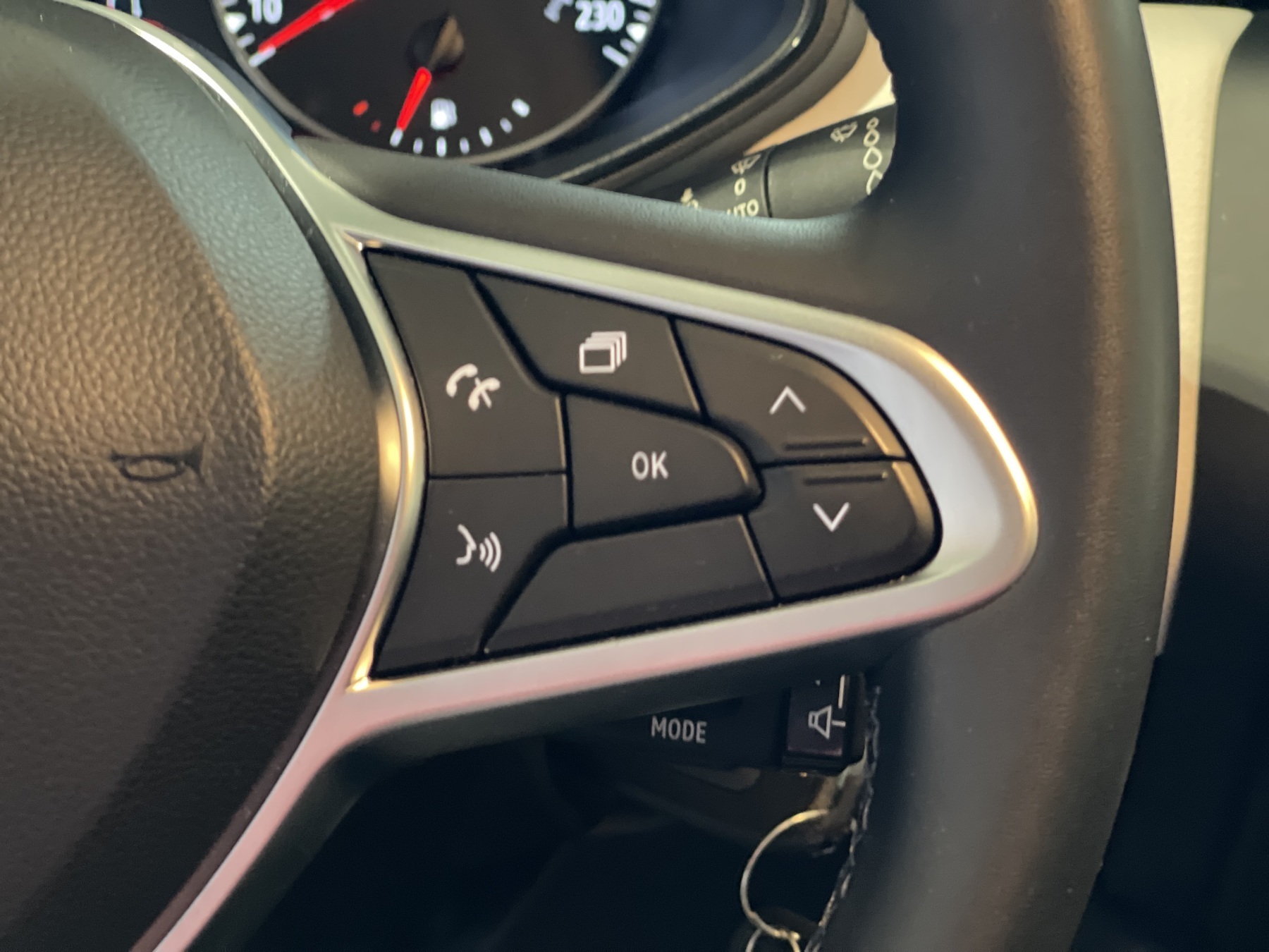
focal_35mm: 64
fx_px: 2346
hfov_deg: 30.3
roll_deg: -1.4
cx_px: 634
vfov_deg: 22.9
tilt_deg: -25.0
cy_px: 476
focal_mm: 7.5
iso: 500
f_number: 2.2
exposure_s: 1/14
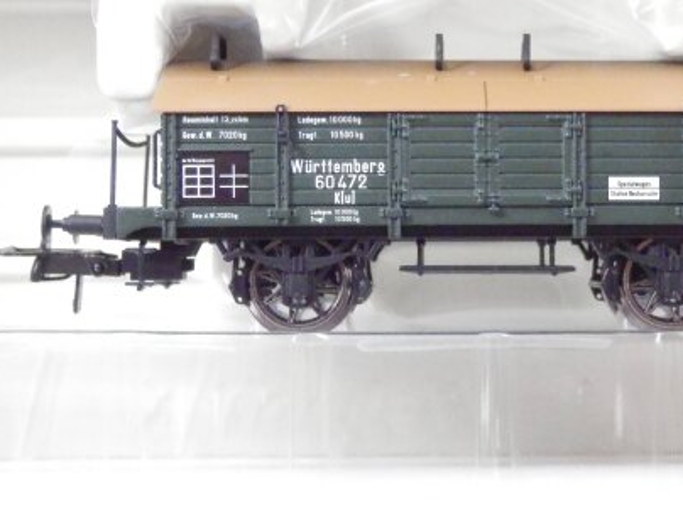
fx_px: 1934
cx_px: 472
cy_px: 164
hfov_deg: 19.9
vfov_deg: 15.1
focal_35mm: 98
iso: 2500
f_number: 4.4
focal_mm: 11.9
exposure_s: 1/160
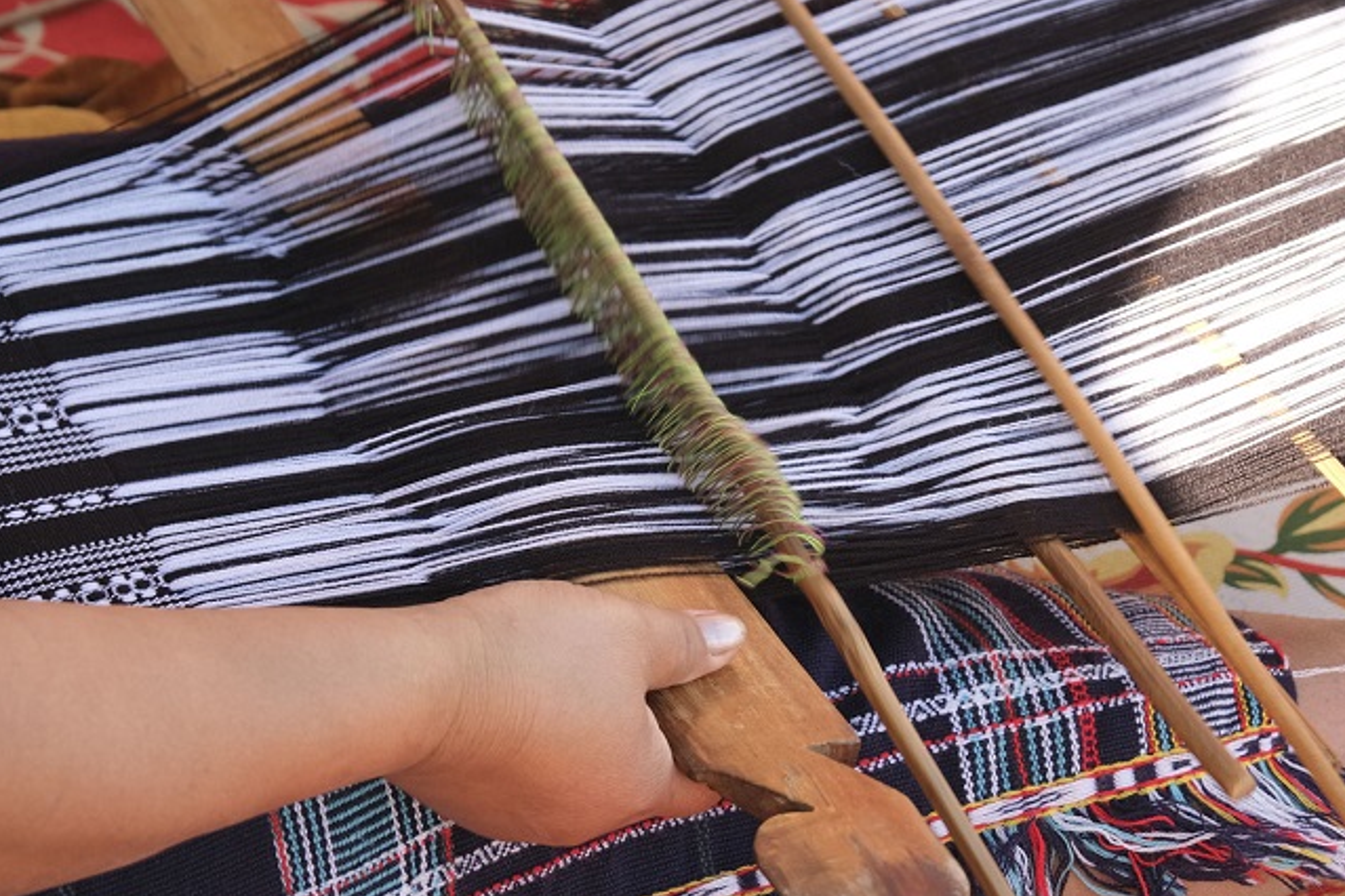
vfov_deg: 11.0
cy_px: 315
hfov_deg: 16.5
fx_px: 4632
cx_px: 690
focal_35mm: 124
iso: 320
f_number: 4.5
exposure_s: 1/180
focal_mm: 58.6
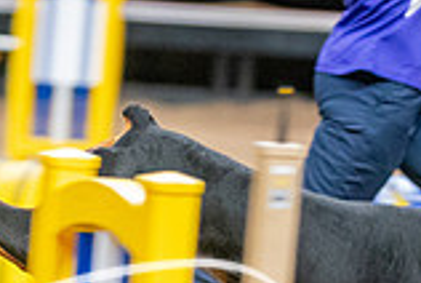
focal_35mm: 374
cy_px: 167
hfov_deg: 5.5
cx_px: 338
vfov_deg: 3.7
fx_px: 4382
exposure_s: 1/250
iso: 6400
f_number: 2.8
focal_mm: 102
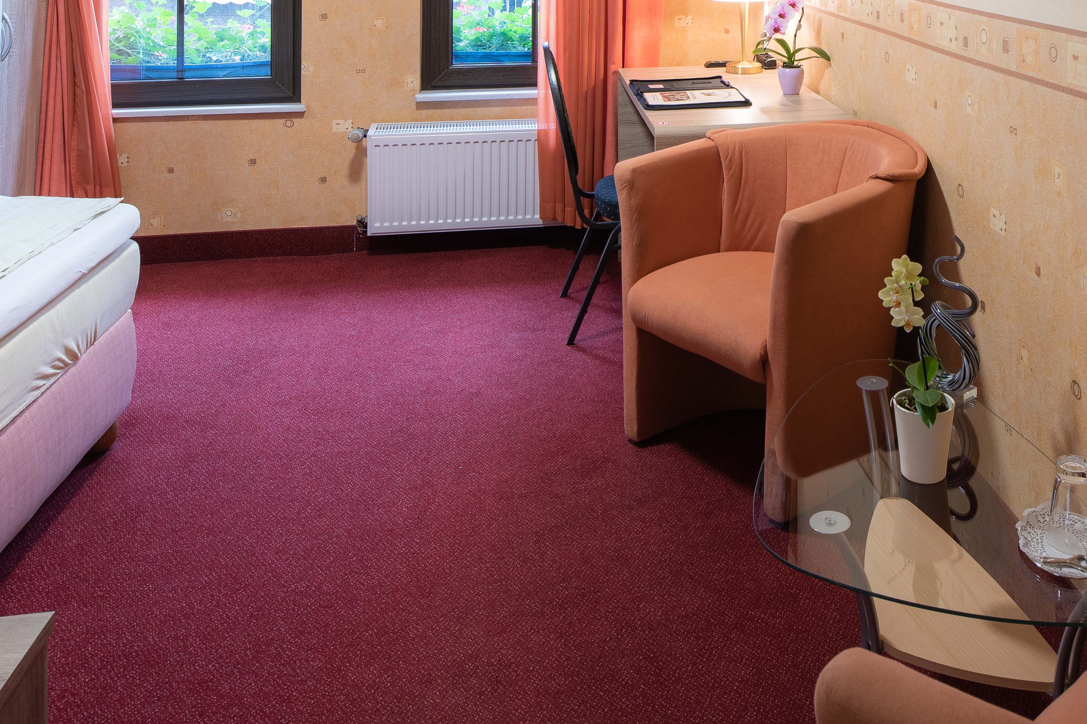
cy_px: -99
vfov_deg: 31.9
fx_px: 1087
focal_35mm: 36
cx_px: 768
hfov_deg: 51.6
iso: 80
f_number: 6.3
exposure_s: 1/1.67
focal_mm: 14
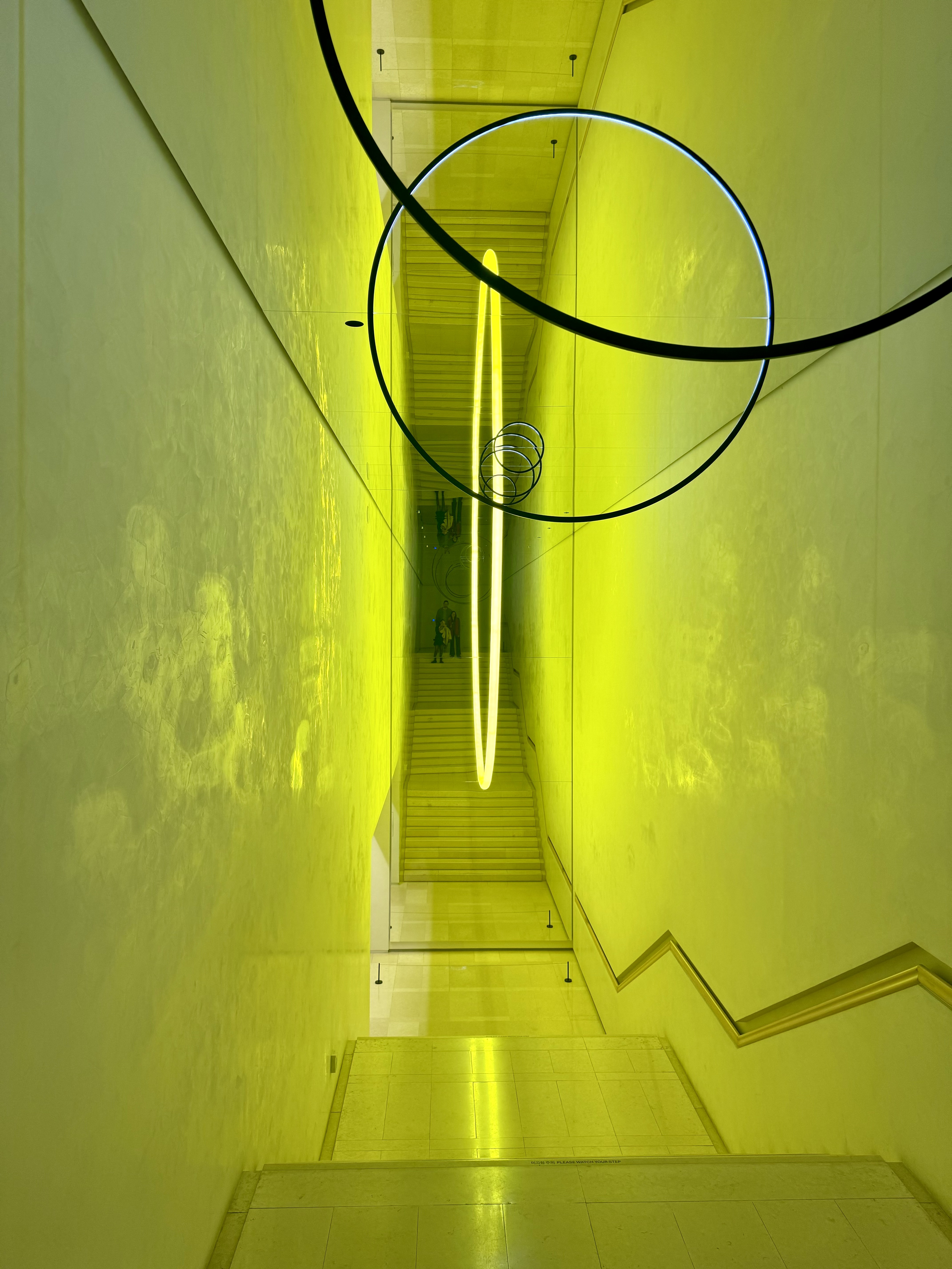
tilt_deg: +0.6
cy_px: 634
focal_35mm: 24
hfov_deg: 56.8
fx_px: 880
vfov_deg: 71.6
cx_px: 476
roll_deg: +0.0
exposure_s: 1/82
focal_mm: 6.86
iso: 80
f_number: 1.78
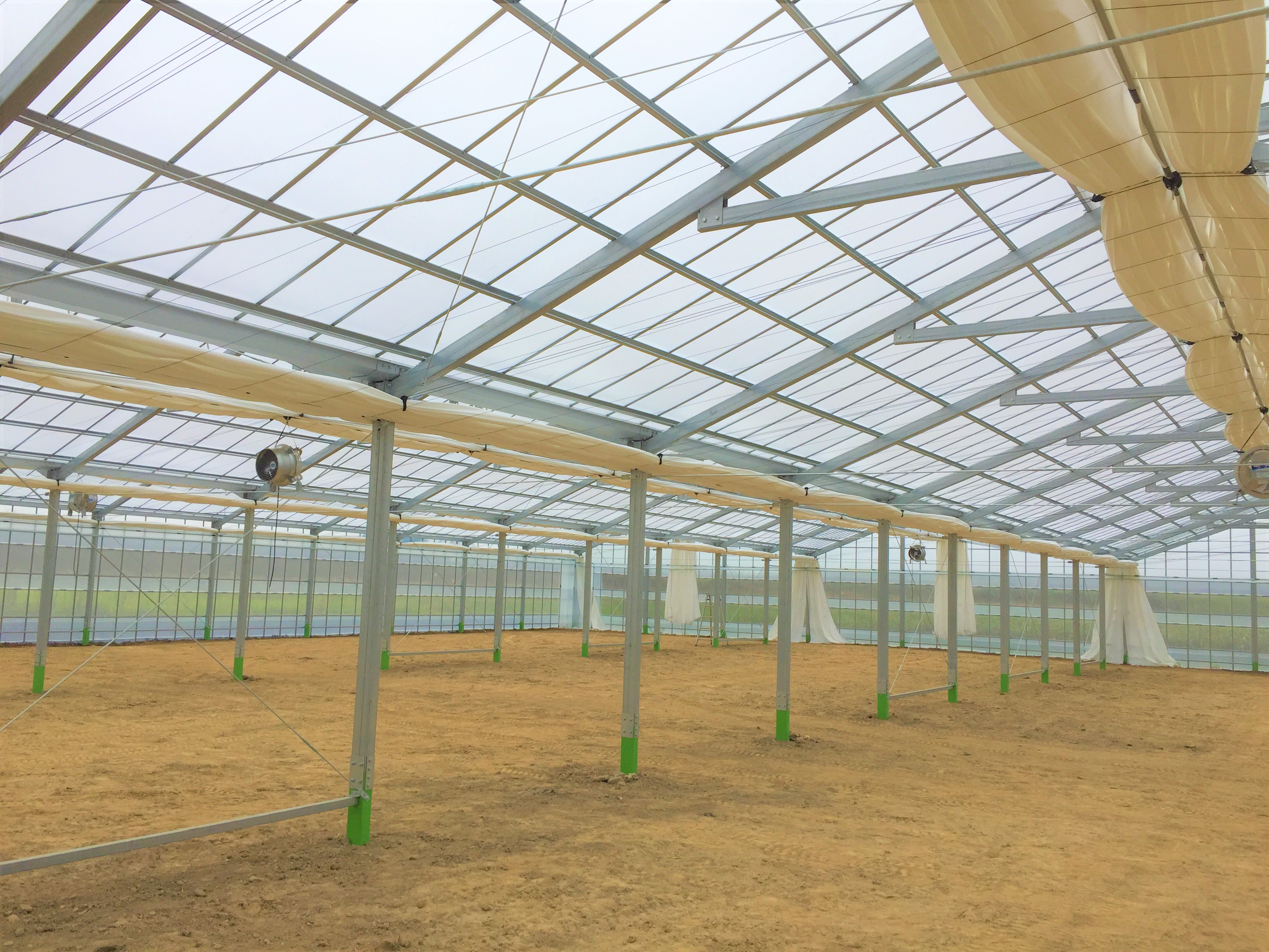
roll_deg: -2.6
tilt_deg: +6.2
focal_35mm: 29
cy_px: 476
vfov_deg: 48.2
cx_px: 634
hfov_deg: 61.7
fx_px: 1063
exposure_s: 1/807
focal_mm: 4.15
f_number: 2.2
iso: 32
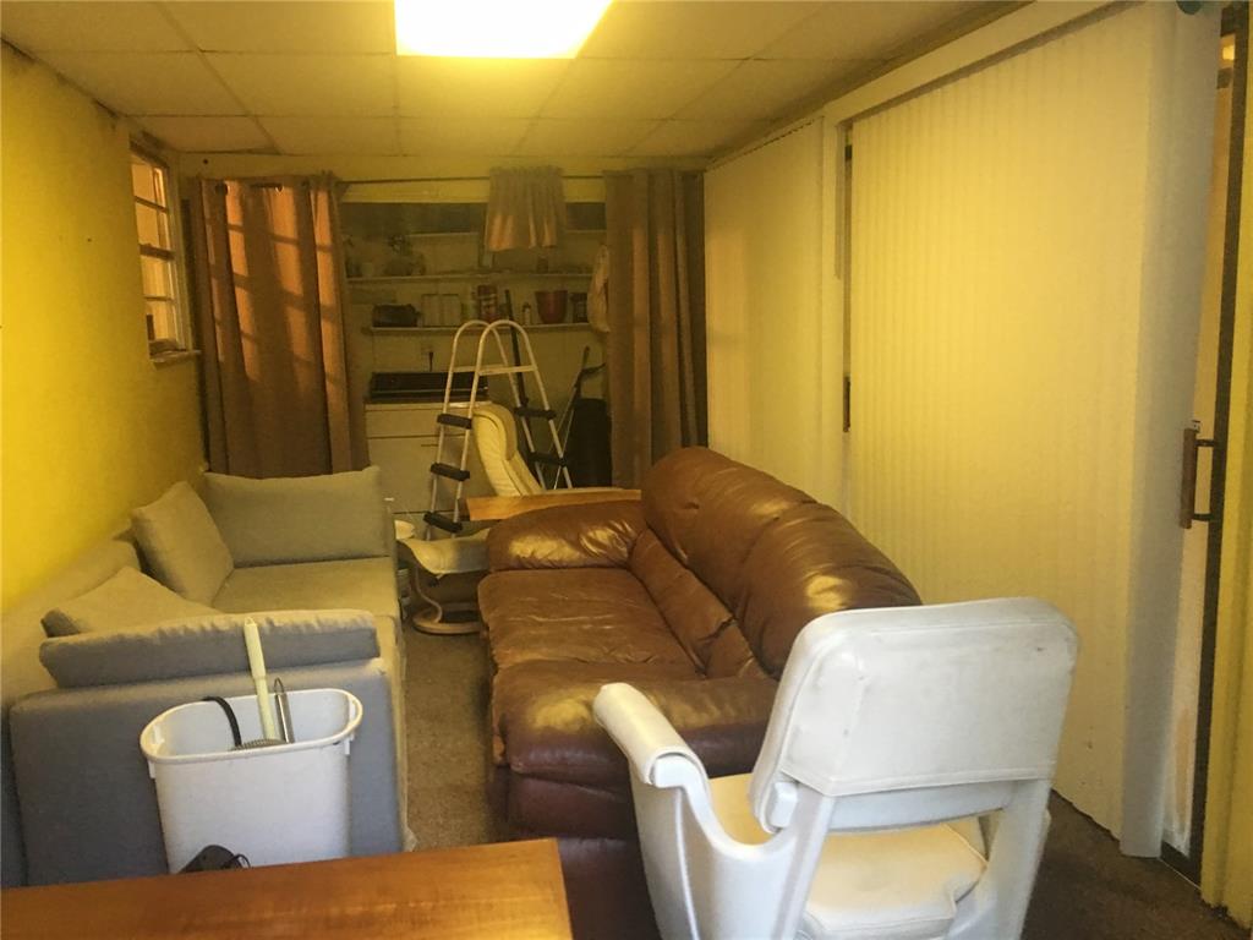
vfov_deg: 48.2
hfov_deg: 61.7
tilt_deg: -6.2
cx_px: 626
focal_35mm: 29
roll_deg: +0.8
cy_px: 470
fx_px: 1050
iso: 64
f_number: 2.2
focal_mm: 4.15
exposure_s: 1/4
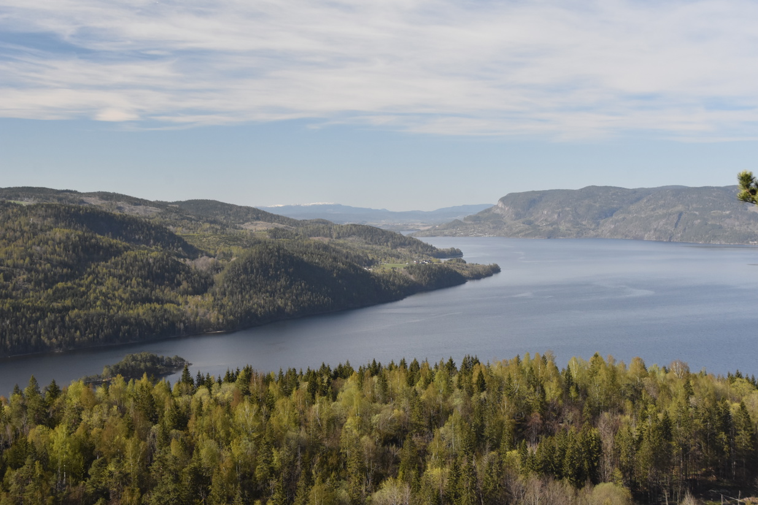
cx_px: 379
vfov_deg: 23.8
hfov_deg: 35.1
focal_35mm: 57
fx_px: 1200
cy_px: 252
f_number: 8
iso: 800
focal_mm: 38
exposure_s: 1/500
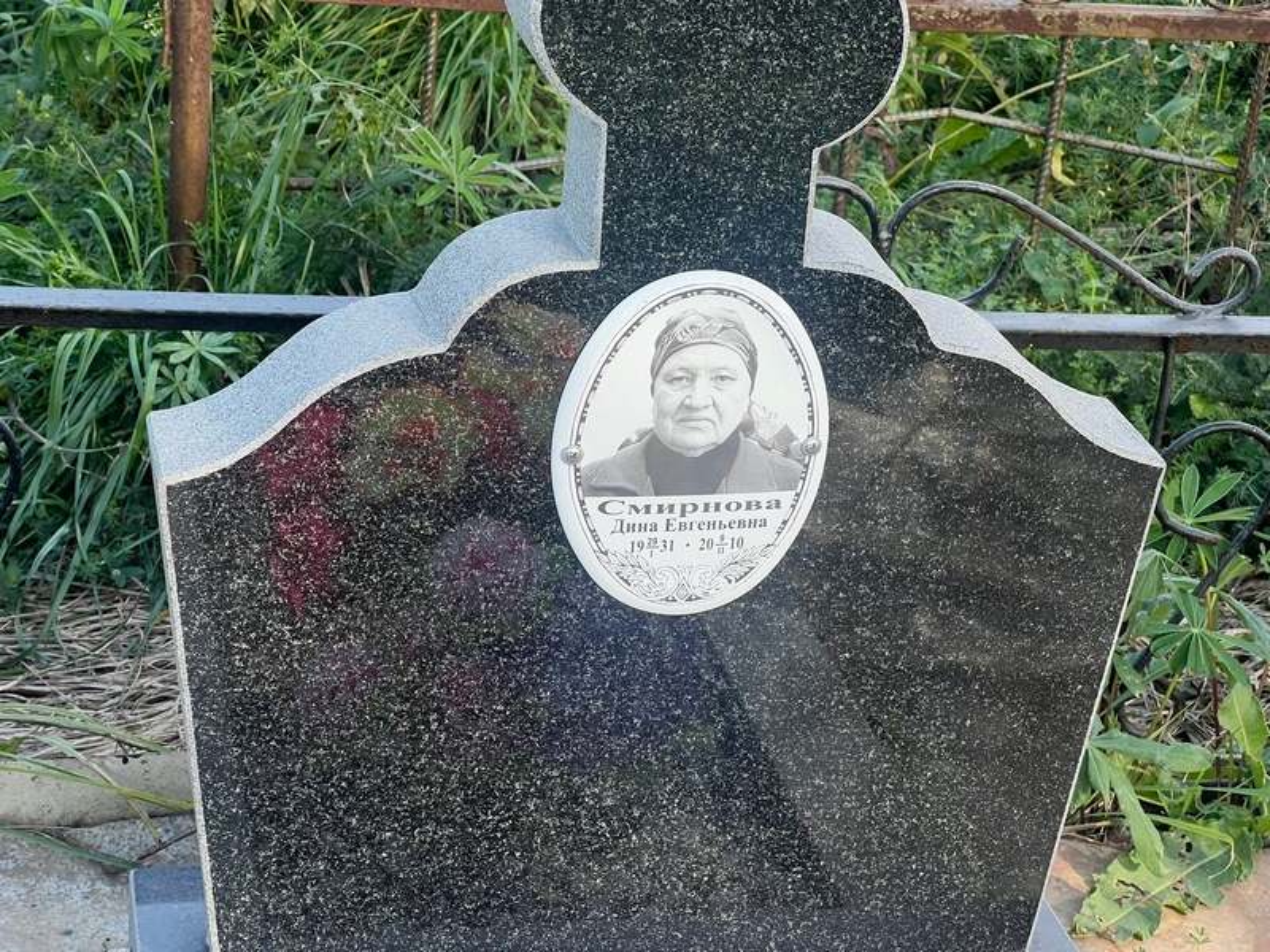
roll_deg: -5.8
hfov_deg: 25.3
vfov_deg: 19.1
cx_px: 635
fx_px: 2825
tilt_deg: -23.2
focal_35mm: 77
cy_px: 476
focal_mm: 9
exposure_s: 1/163
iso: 32
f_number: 2.8
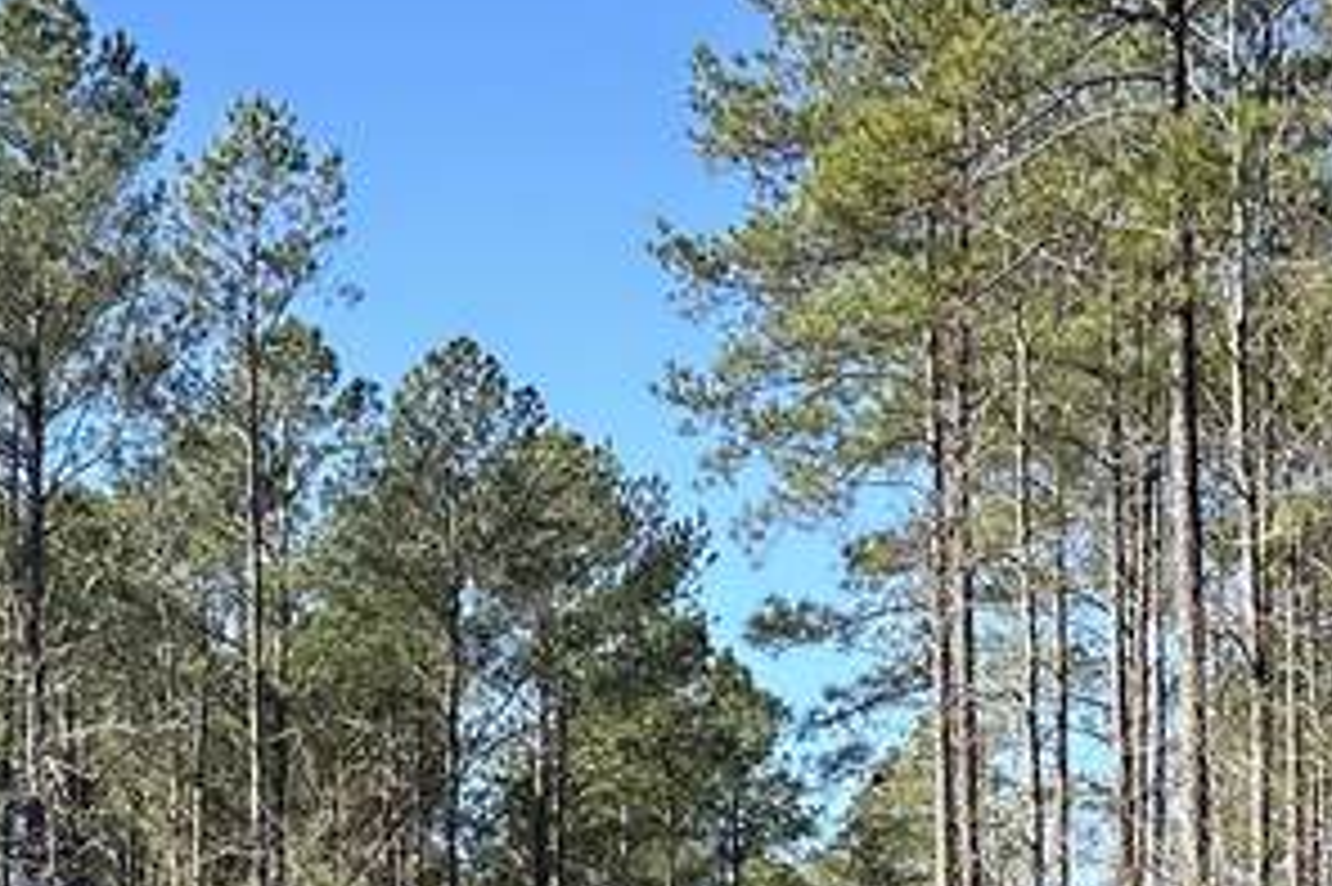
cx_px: 621
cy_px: 1021
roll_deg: -1.8
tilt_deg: +3.1
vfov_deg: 12.4
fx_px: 3994
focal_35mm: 108
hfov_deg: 18.9
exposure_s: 1/1880
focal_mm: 6.86
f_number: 1.78
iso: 80
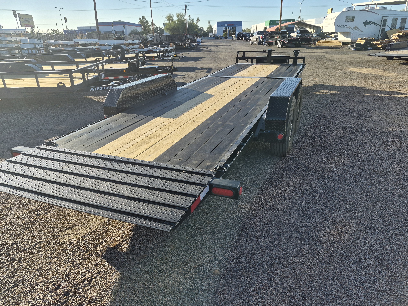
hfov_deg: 73.9
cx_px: 204
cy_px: 153
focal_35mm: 23
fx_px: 271
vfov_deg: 58.9
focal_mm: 5.4
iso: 80
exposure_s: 1/3304
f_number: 1.8
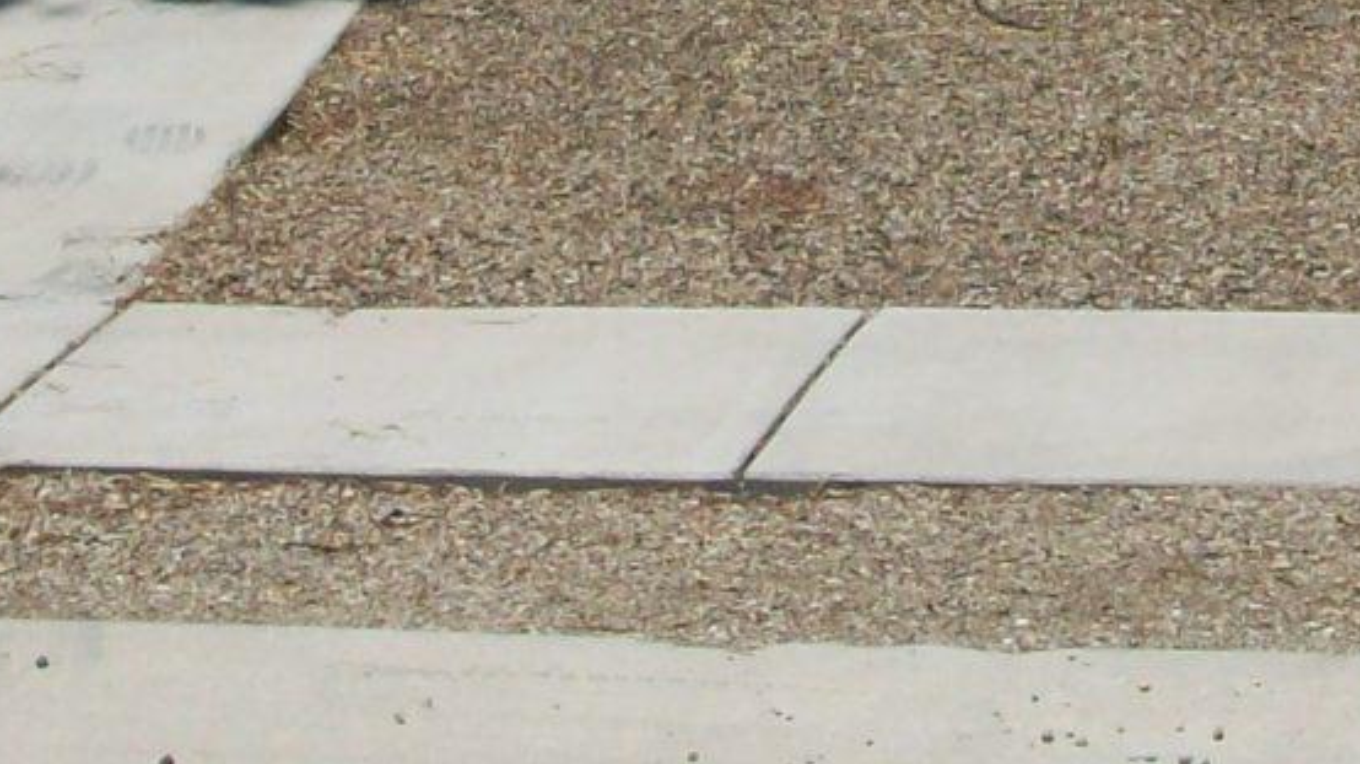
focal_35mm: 137
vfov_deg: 8.3
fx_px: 4938
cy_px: -884
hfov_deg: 15.6
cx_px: 1070
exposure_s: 1/541
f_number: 5.5
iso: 64
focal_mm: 5.7
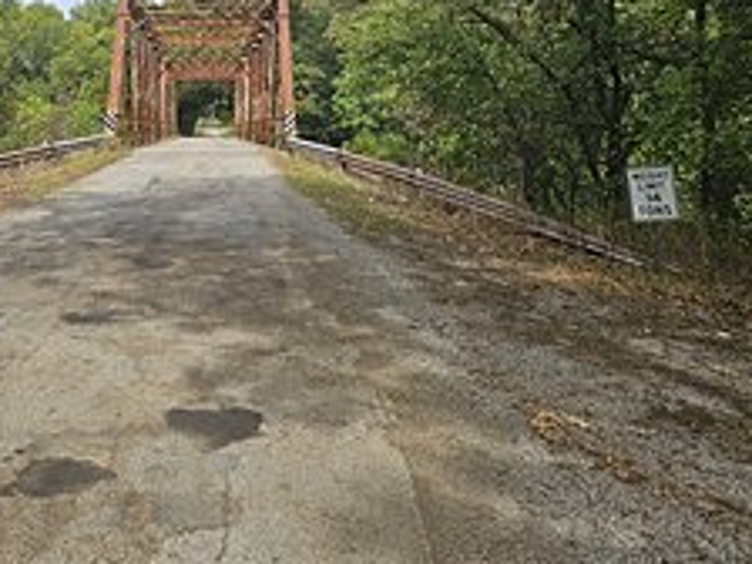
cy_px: 114
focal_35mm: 41
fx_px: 891
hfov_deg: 44.4
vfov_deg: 34.1
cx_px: 198
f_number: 1.7
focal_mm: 6.3
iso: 10
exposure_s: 1/574
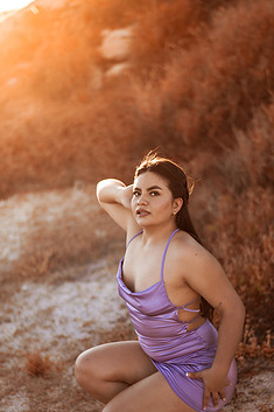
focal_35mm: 74
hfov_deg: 18.4
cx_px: 157
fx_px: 846
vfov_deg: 27.3
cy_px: 249
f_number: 1.4
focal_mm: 58
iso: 80
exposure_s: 1/3200
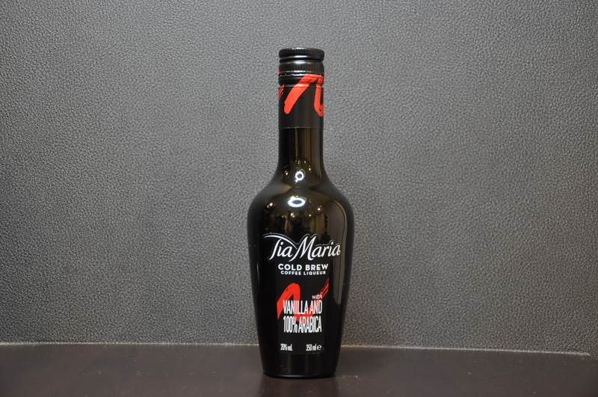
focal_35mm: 60
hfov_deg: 33.4
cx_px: 299
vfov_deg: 22.6
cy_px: 198
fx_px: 995
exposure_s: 1/15
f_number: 4.5
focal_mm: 40
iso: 800
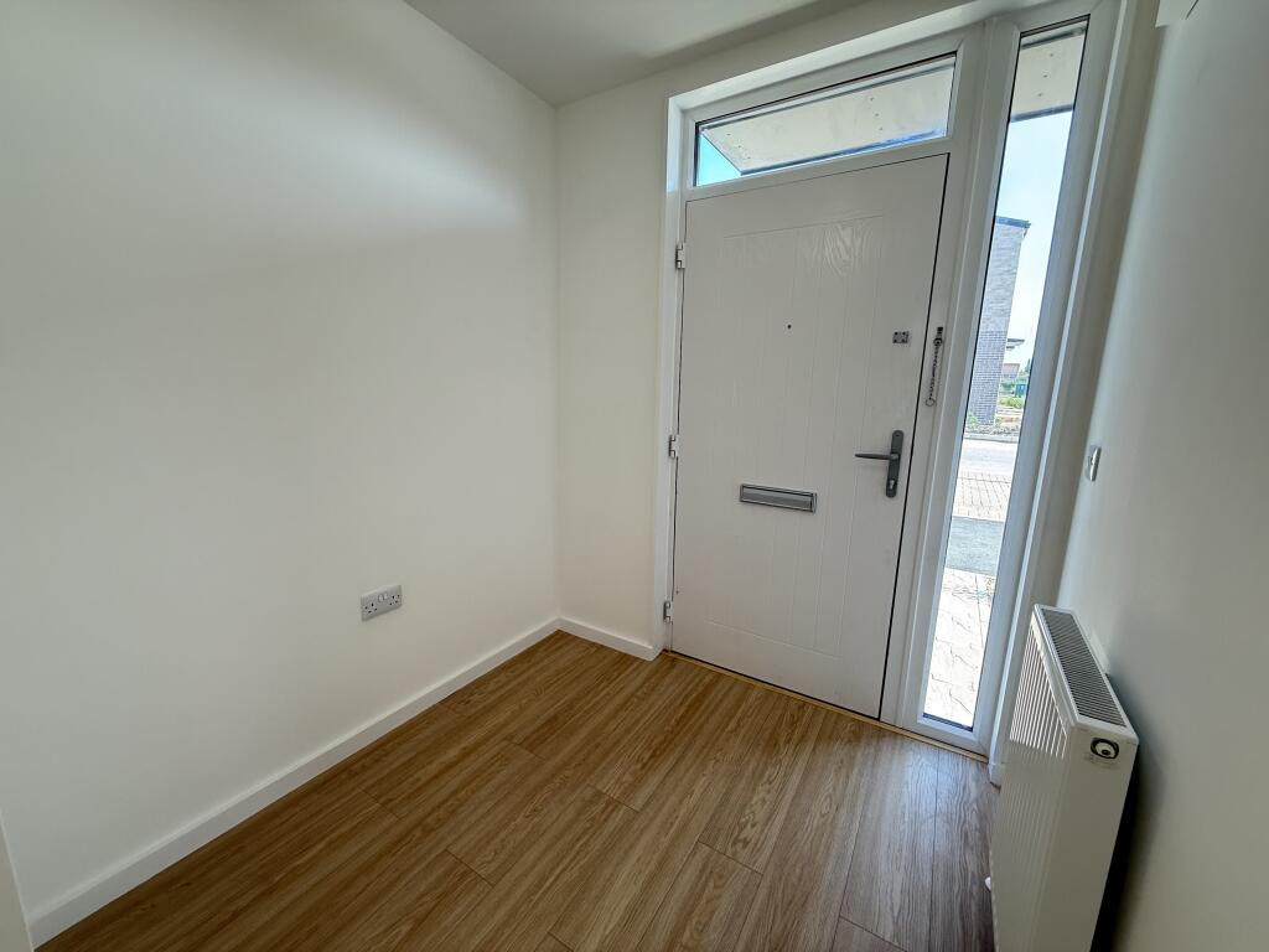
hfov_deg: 102.1
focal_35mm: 14
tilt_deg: -11.4
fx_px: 513
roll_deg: -1.0
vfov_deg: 85.7
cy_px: 476
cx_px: 634
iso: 100
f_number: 2.2
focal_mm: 2.22
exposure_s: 1/100
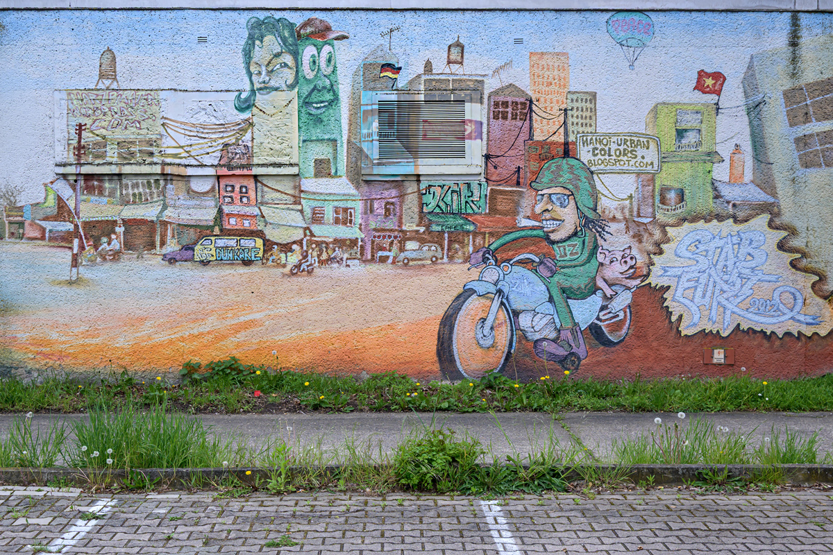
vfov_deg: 30.8
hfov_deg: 45.0
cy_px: 278
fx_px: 1006
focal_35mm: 44
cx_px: 416
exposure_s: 1/250
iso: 200
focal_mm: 29
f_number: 8
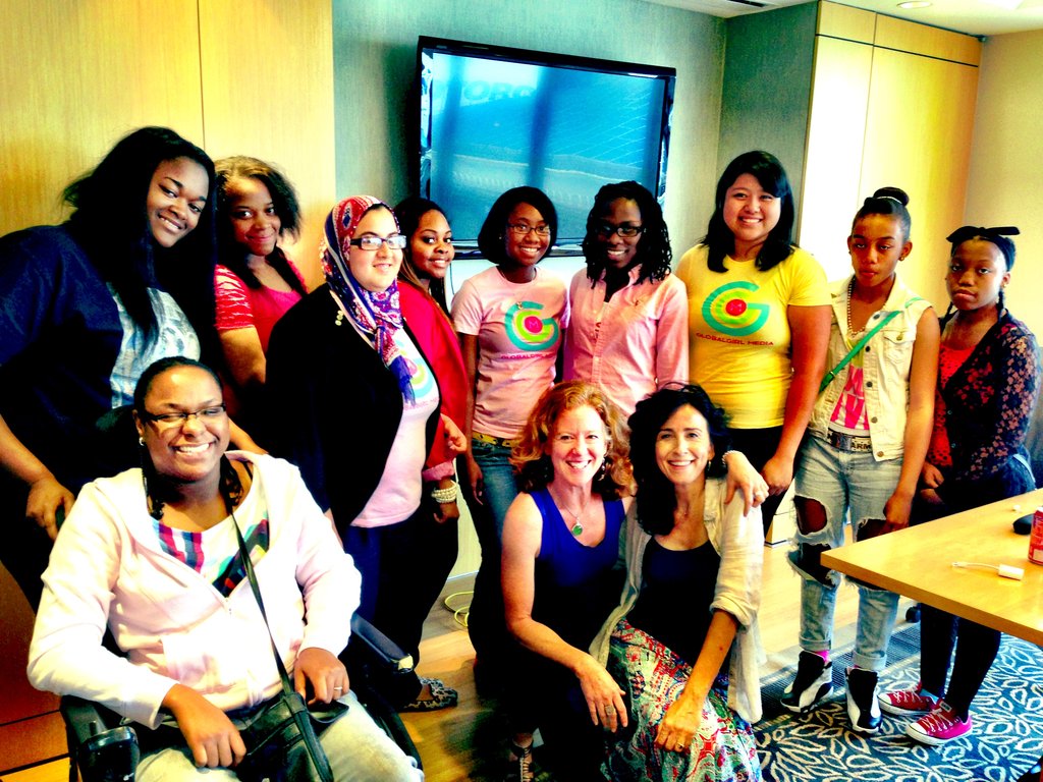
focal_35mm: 33
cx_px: 522
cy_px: 391
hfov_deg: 55.4
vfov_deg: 42.9
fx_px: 994
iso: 80
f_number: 2.4
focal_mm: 4.13
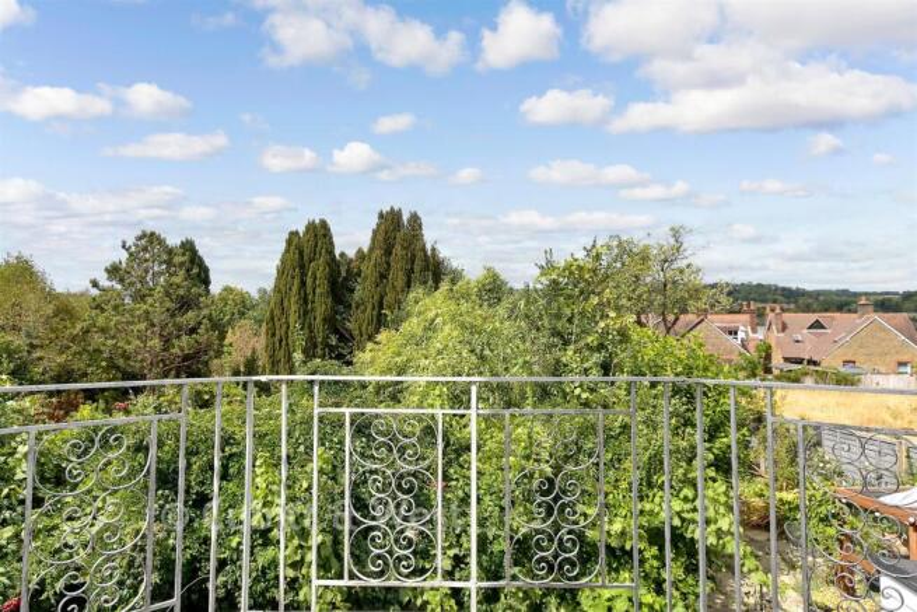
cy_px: 306
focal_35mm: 22
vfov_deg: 57.3
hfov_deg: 78.6
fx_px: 560
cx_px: 458
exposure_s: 1/250
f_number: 8
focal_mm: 15
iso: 250
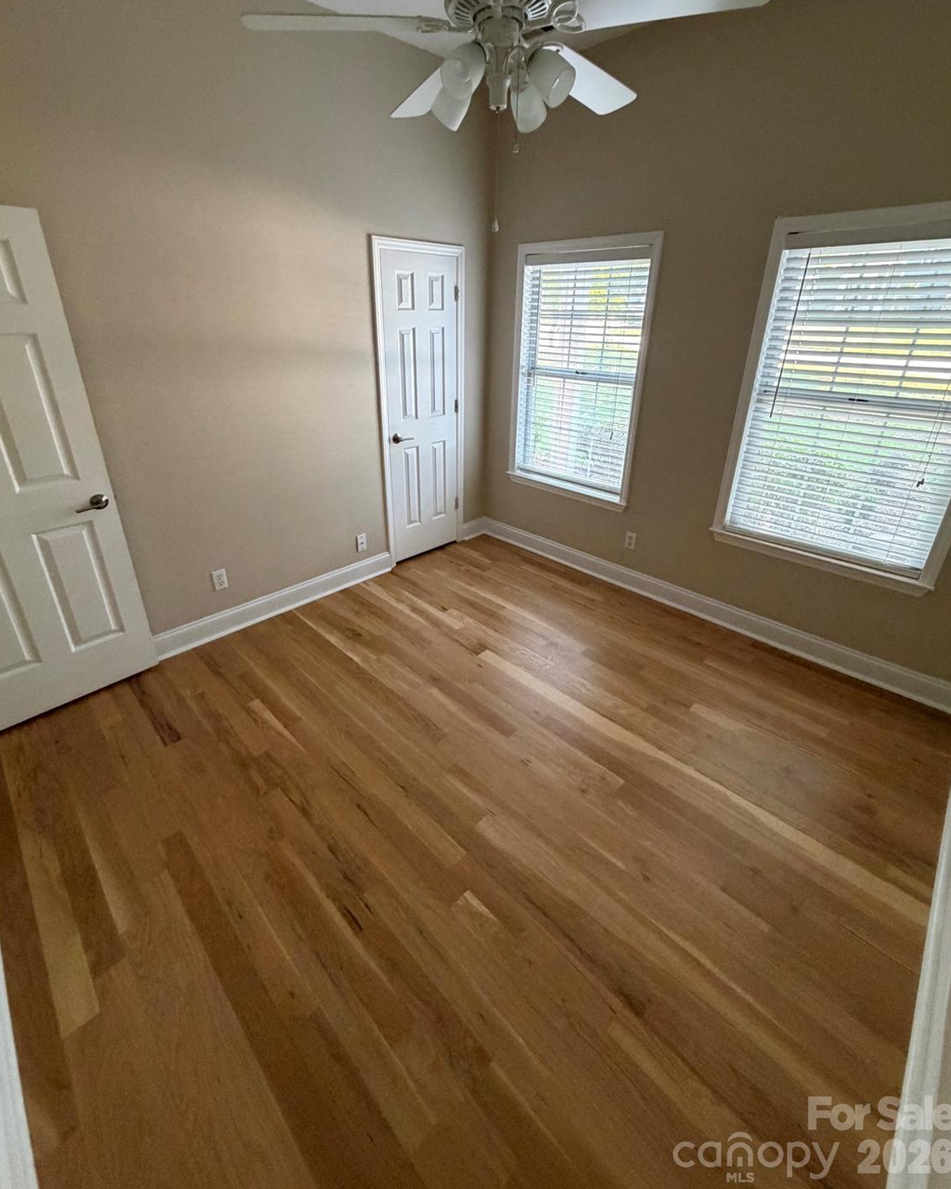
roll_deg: -0.9
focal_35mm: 15
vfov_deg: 96.5
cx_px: 471
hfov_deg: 84.0
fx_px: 528
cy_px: 538
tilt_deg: -21.9
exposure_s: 1/60
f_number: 2.2
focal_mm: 2.22
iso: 400
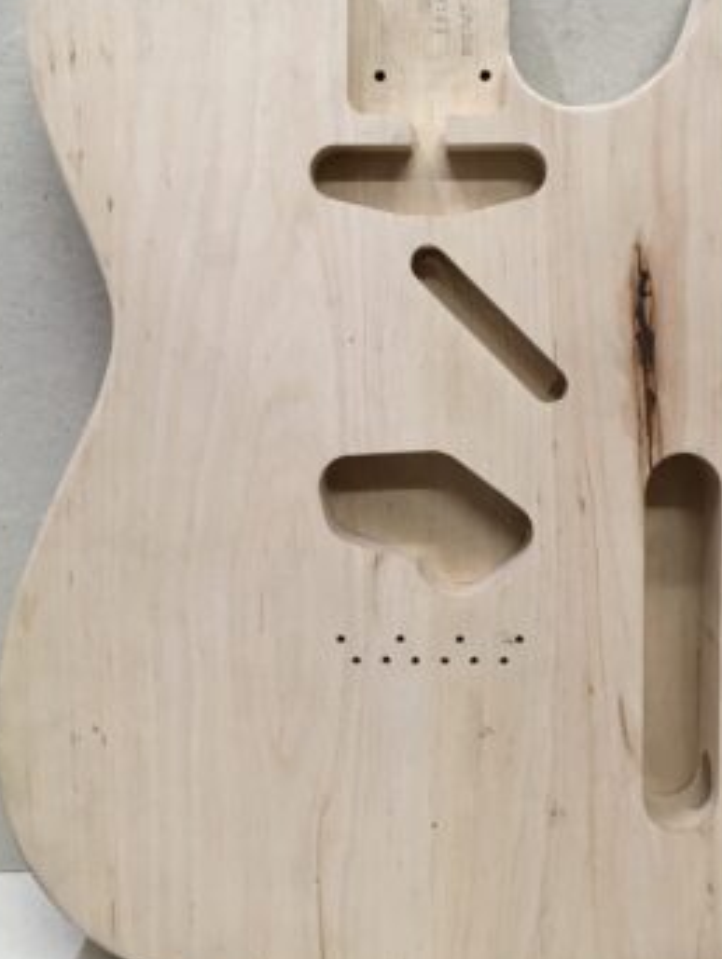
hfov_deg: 32.2
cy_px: 488
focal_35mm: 45
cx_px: 428
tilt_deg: -16.0
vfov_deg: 42.0
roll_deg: +0.3
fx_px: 1249
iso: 80
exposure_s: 1/33
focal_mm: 4.15
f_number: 2.2
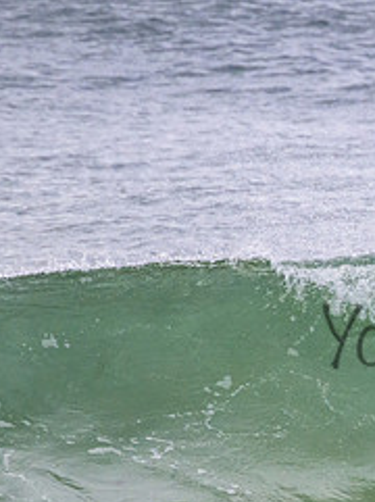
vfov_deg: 1.1
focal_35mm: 1855
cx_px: 538
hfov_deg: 0.8
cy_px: 318
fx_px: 26865
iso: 3600
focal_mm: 800
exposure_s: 1/2000
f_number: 11
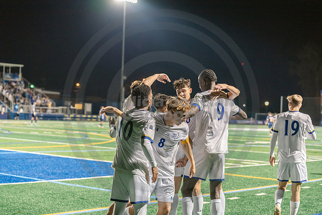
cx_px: 161
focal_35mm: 70
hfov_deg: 28.8
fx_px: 626
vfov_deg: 19.5
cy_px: 108
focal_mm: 70
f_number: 3.2
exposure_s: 1/250
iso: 2500
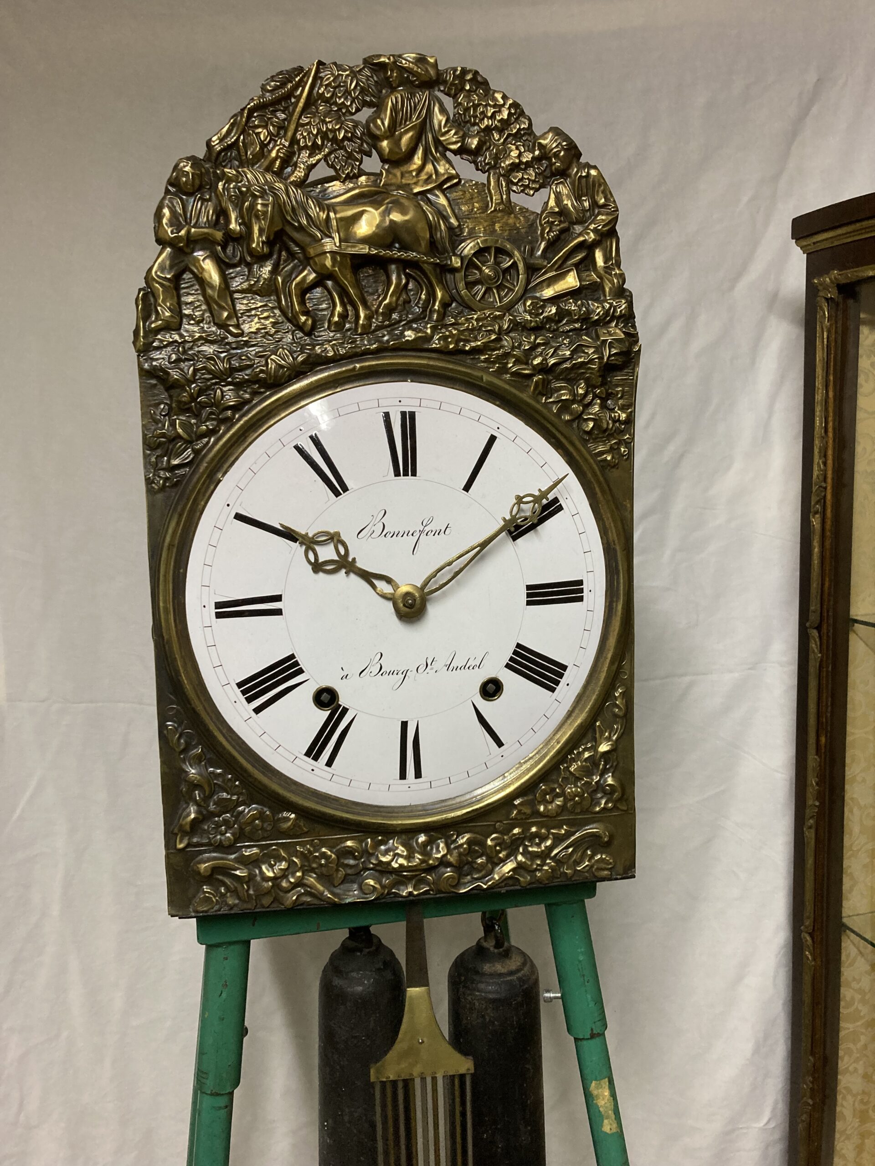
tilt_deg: -5.6
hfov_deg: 49.7
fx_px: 944
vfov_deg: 63.4
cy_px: 583
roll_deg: +1.5
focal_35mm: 28
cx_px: 438
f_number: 1.8
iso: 160
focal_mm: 3.99
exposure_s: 1/50
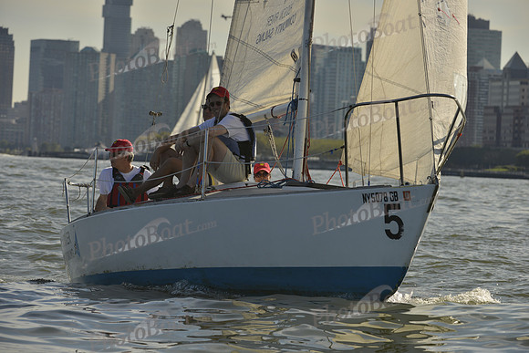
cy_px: 176
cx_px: 264
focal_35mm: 200
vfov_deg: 6.9
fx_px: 2939
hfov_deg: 10.3
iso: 200
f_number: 8
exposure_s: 1/1000
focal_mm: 200
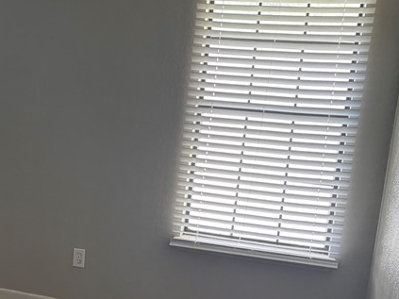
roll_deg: -2.7
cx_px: 9
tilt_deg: -9.2
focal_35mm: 63
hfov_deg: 29.0
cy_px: 201
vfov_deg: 23.2
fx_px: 726
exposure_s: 1/121
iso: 125
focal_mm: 5.96
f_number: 1.6
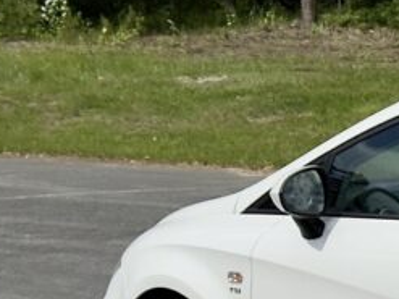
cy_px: 378
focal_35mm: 199
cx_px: 777
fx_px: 2293
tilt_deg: -9.9
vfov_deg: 7.4
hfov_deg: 9.4
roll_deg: +1.0
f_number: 1.78
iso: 80
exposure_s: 1/10526
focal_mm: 6.76
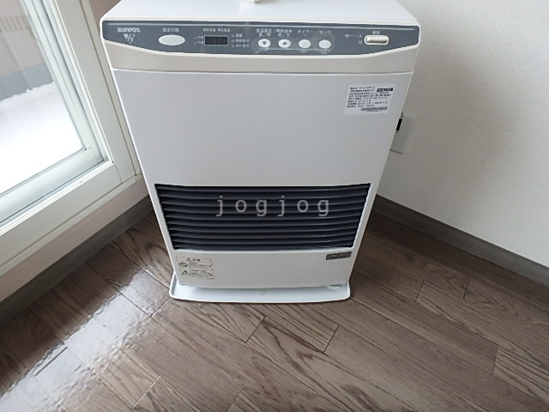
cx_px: 274
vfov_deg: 63.4
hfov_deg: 79.0
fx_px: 333
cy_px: 206
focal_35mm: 21
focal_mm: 3.7
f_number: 3.5
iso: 200
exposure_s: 1/50
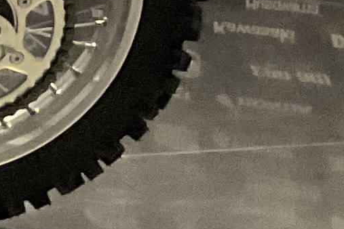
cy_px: -428
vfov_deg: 5.4
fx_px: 2293
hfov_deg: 7.7
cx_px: -600
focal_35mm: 240
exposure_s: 1/60
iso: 200
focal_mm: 3
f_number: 1.8
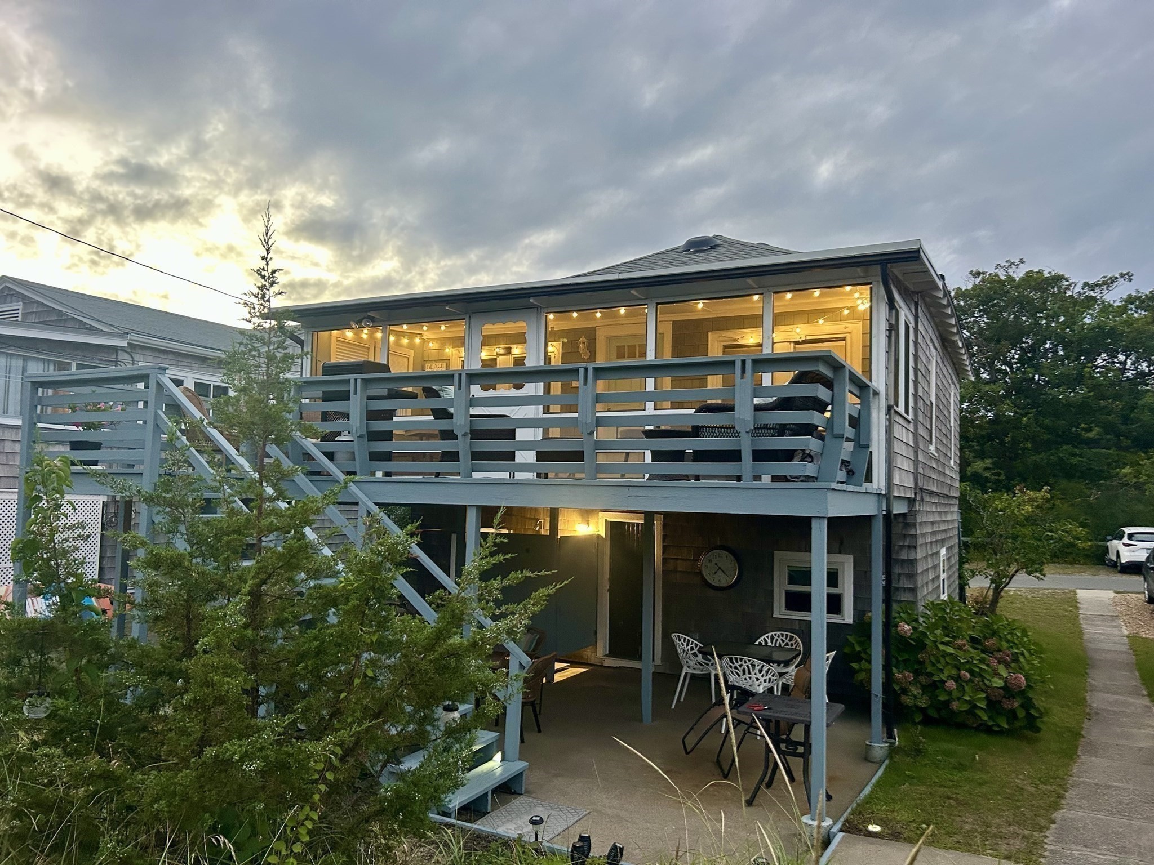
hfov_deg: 67.3
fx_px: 867
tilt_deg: +4.2
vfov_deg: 53.1
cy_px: 432
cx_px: 577
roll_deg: -1.7
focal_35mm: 26
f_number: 1.5
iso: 250
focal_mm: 5.7
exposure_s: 1/60
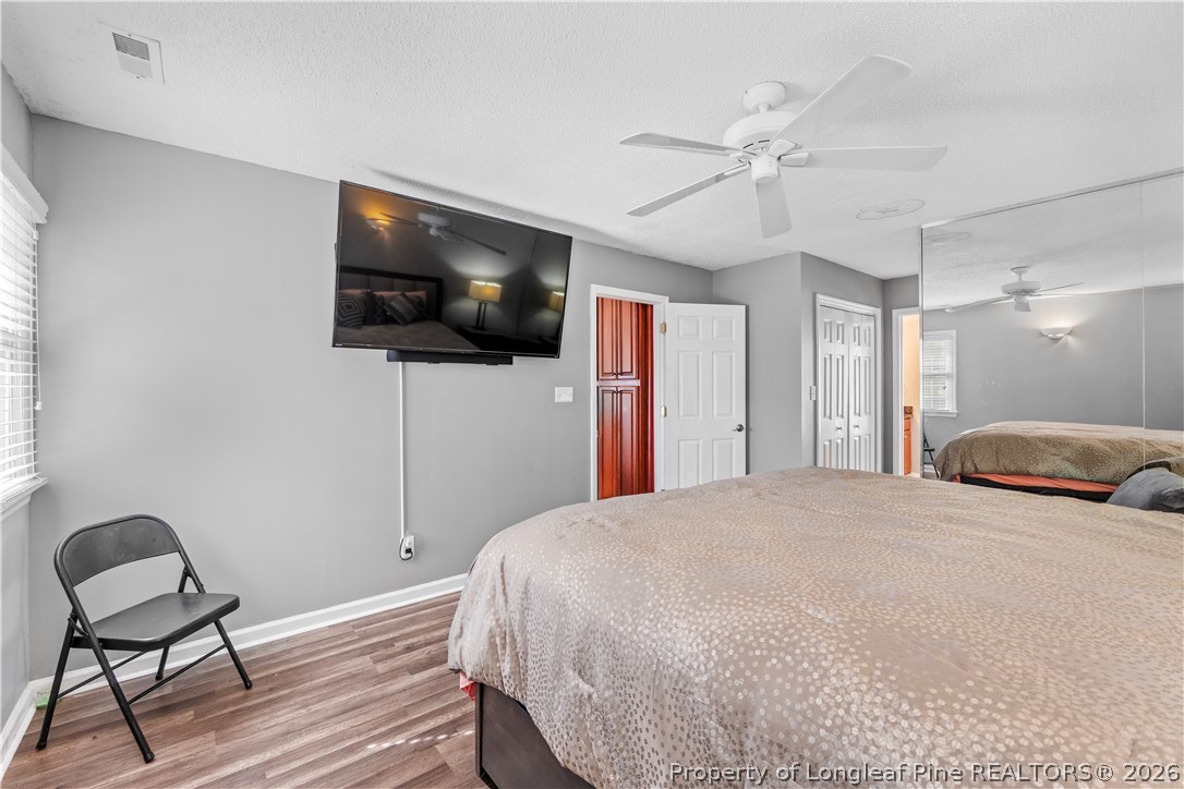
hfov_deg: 100.4
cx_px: 592
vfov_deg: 77.3
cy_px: 394
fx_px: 493
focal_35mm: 15
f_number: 4
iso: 250
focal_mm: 10
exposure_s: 1/4
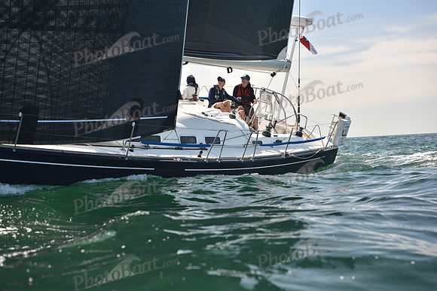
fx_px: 850
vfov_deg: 19.5
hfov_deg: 28.8
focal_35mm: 70
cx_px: 218
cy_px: 146
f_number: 3.5
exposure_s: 1/640
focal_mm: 70
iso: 250
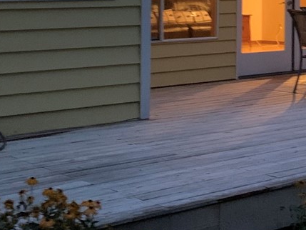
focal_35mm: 97
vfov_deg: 14.7
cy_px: -54
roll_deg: -0.4
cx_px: 436
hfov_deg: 18.3
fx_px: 858
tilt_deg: +4.3
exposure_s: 1/24
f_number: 1.8
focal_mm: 4.25
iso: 800
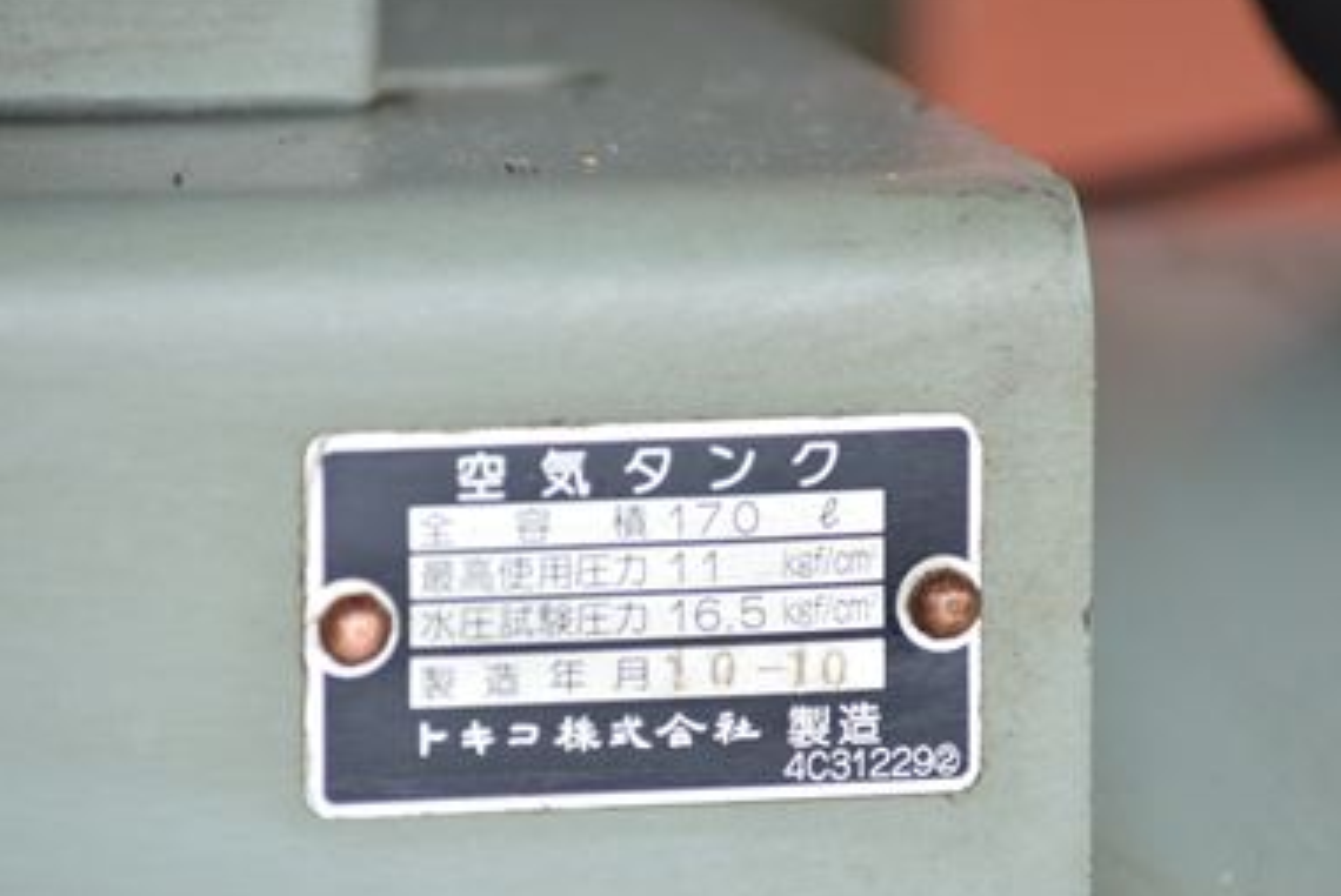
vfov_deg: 3.2
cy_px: 564
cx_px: 709
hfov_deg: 4.7
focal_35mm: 434
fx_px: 16178
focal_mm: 220
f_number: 6.3
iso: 1250
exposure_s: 1/320
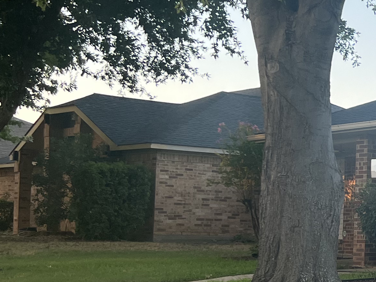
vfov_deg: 16.4
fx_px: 978
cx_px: 601
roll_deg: -1.5
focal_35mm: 90
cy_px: 192
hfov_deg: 18.6
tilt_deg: +2.8
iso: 50
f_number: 1.5
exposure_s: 1/387
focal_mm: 5.7
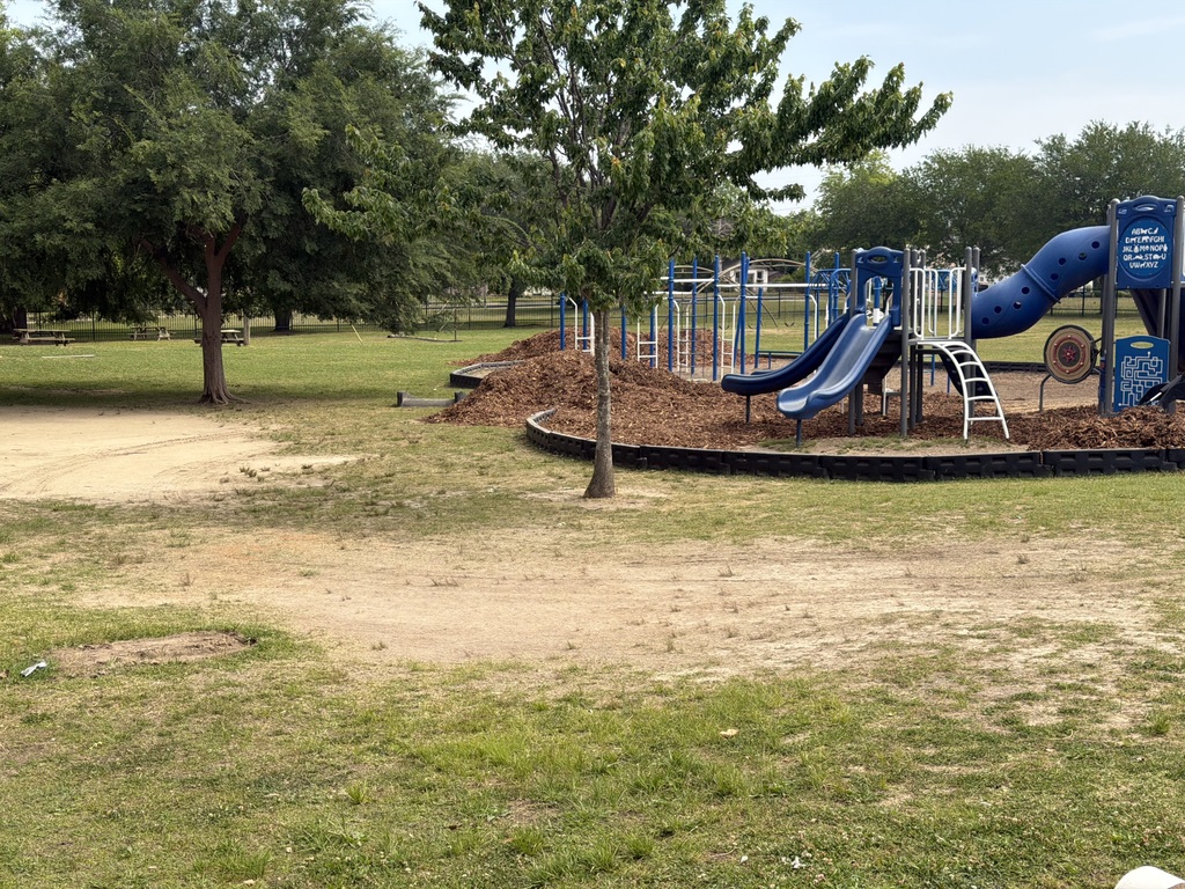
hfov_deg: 39.7
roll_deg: +0.0
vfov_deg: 30.3
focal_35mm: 48
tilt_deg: -6.8
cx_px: 592
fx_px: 1643
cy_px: 444
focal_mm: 6.76
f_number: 1.78
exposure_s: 1/3534
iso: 64
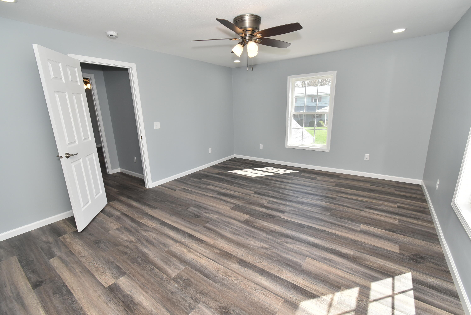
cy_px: 158
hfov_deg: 100.3
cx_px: 236
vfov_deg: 77.4
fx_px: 196
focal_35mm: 15
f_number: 9
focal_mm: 10
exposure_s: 1/80
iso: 400
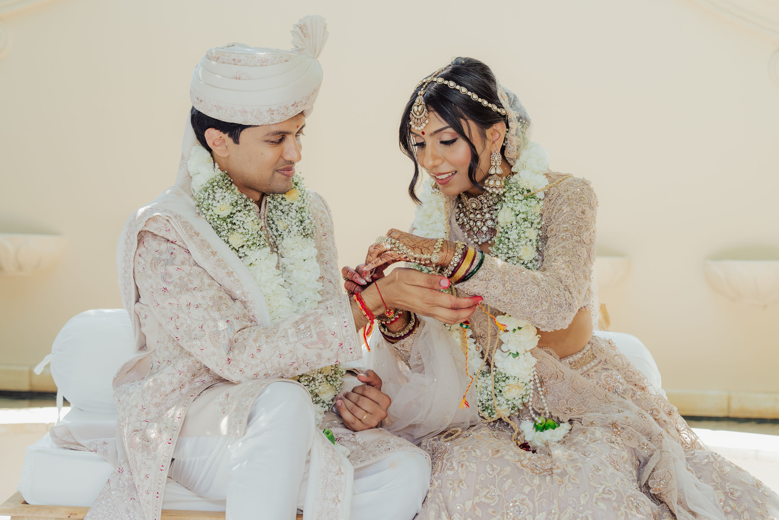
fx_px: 1342
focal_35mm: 62
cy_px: 260
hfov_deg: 32.4
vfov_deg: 21.9
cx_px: 390
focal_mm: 62
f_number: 4.5
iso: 400
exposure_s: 1/200
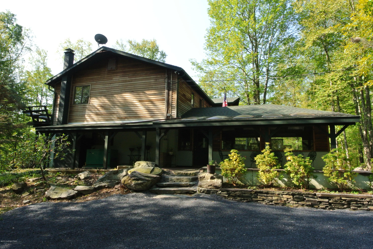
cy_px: 124
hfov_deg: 73.7
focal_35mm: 24
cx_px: 186
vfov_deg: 53.3
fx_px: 249
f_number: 16
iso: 400
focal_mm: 9
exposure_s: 1/60
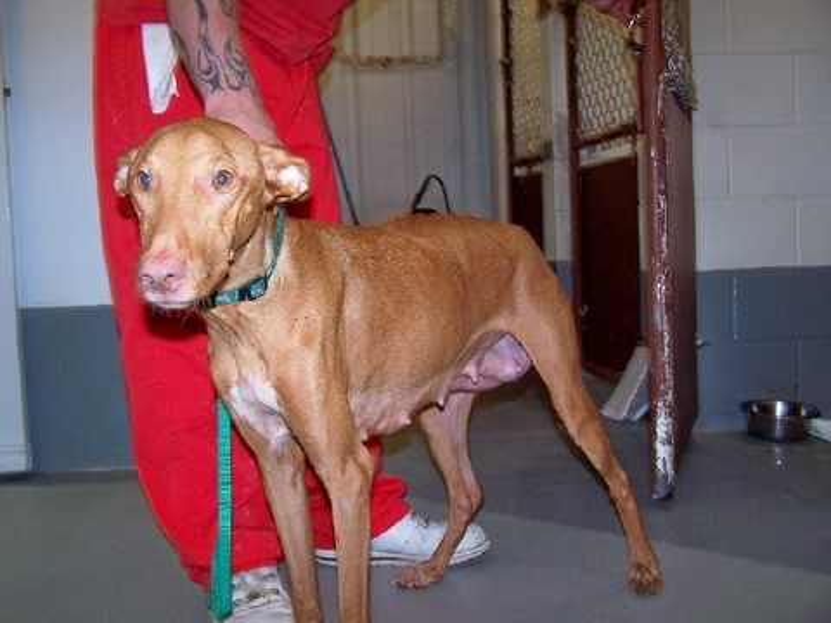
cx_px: 416
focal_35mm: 38
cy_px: 312
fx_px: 912
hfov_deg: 49.0
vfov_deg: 37.7
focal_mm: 6.3
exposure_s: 1/60
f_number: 2.8
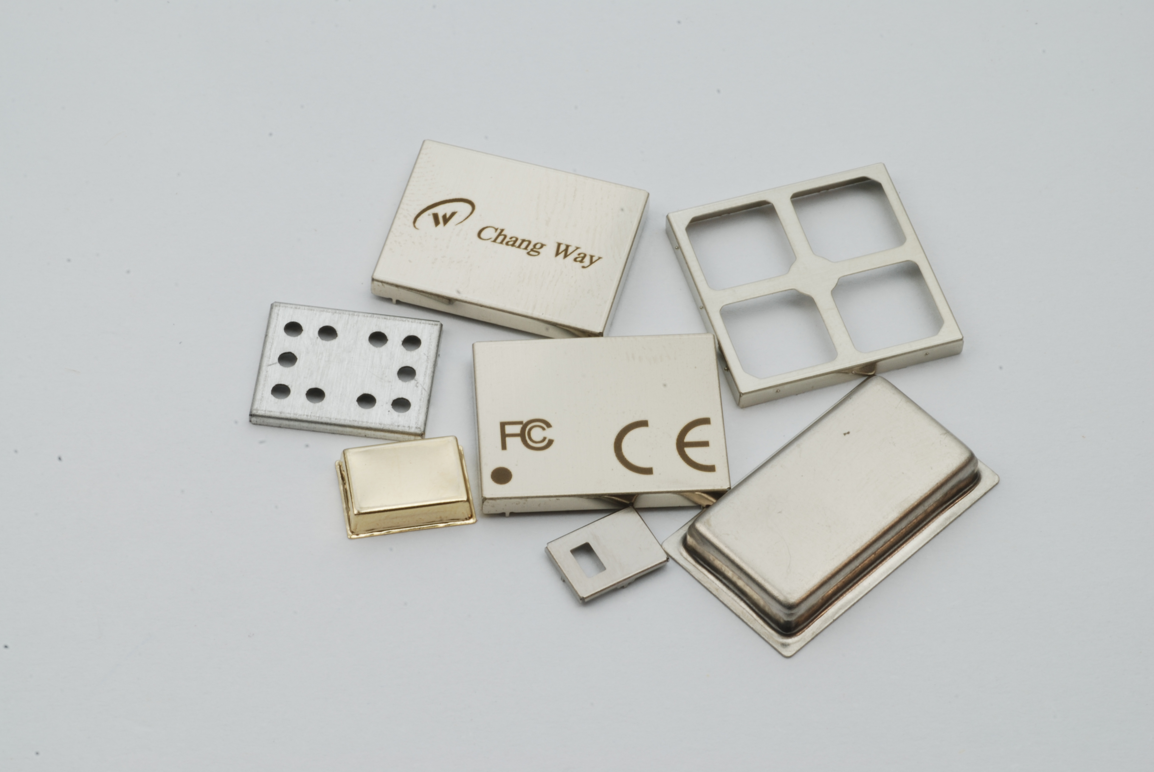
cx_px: 577
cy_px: 386
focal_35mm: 90
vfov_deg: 15.2
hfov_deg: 22.6
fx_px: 2888
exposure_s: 1/2
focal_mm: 60
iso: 100
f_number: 36
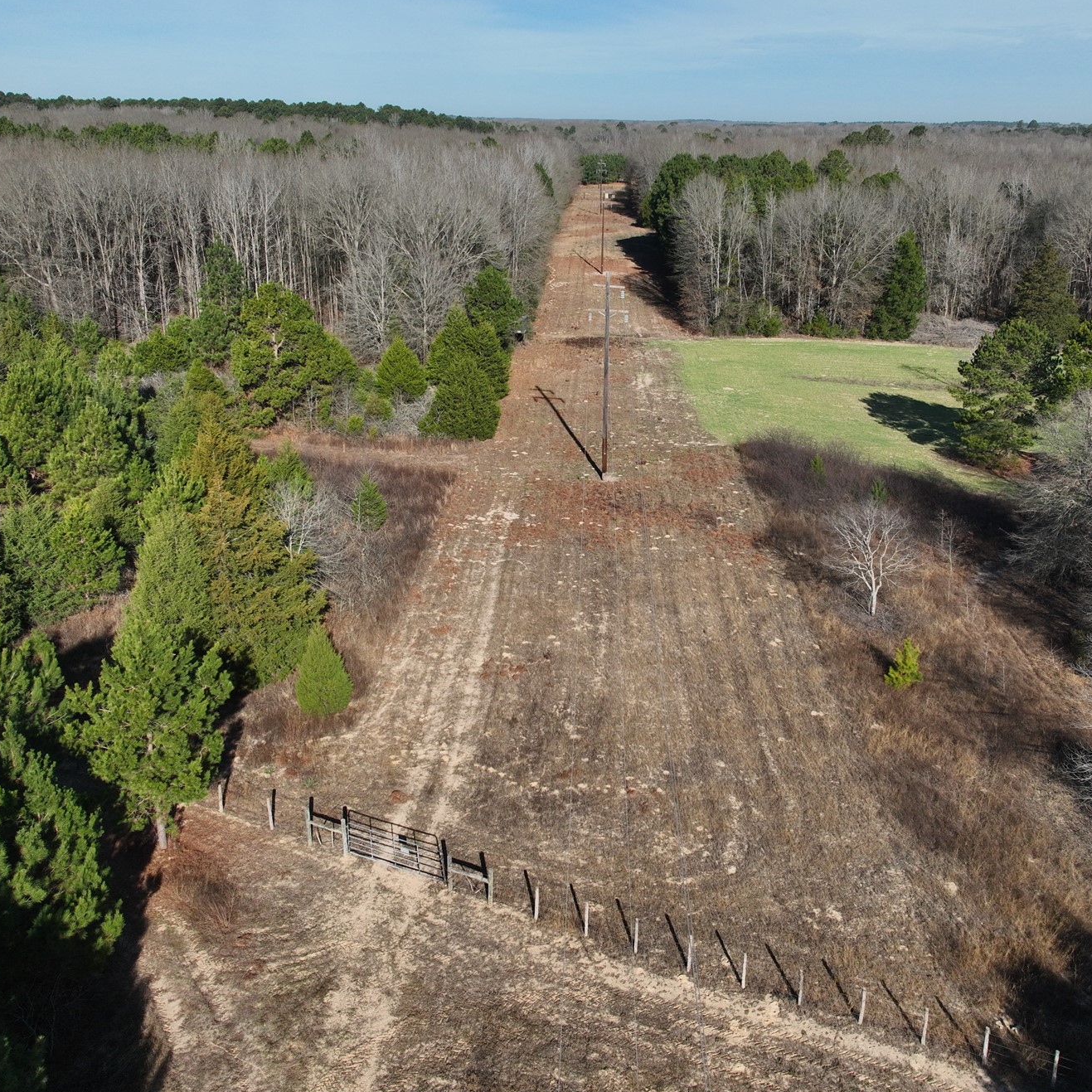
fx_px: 1178
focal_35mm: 33
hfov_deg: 49.6
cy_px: 487
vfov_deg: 49.7
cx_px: 612
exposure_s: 1/320
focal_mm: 12.29
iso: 104
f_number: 7.1
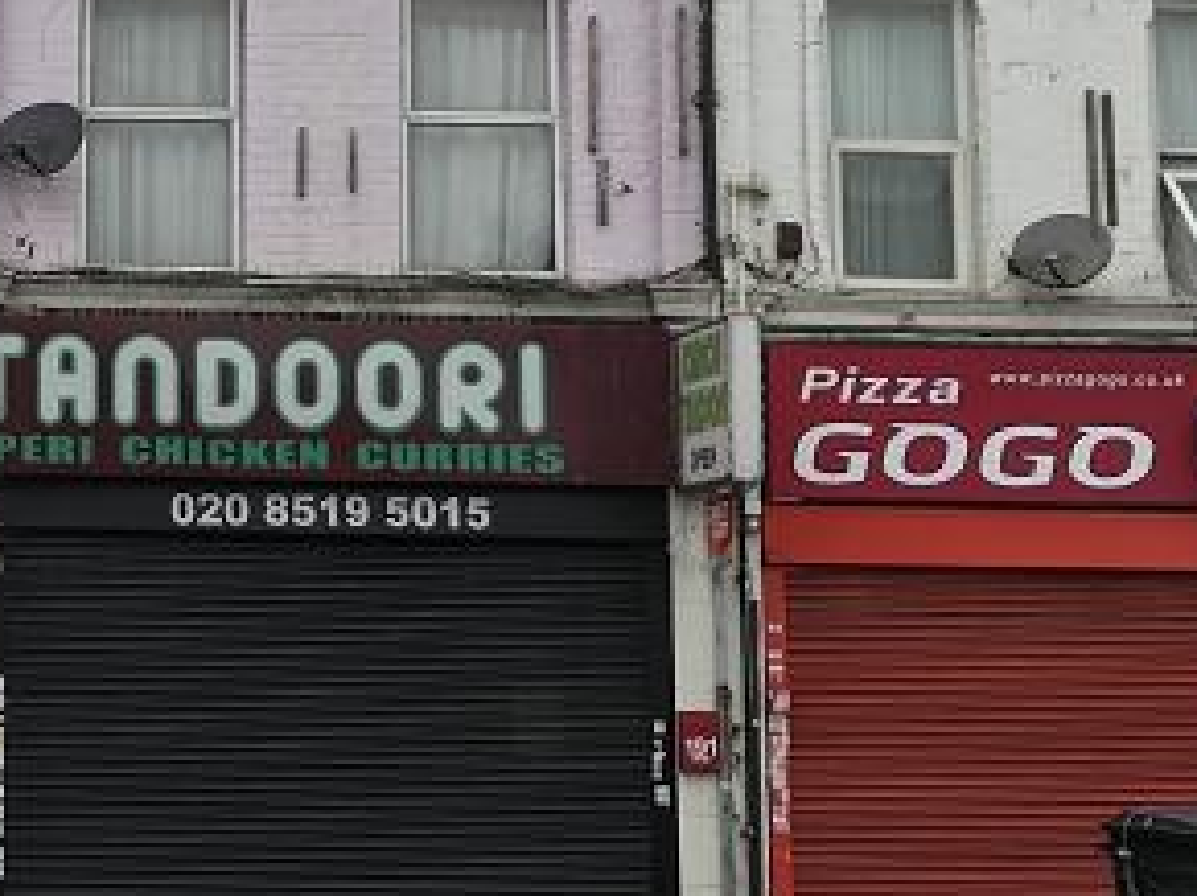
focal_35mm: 77
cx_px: -62
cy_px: 407
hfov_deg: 24.0
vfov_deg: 19.1
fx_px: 2662
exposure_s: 1/359
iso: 20
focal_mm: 3.99
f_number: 1.8
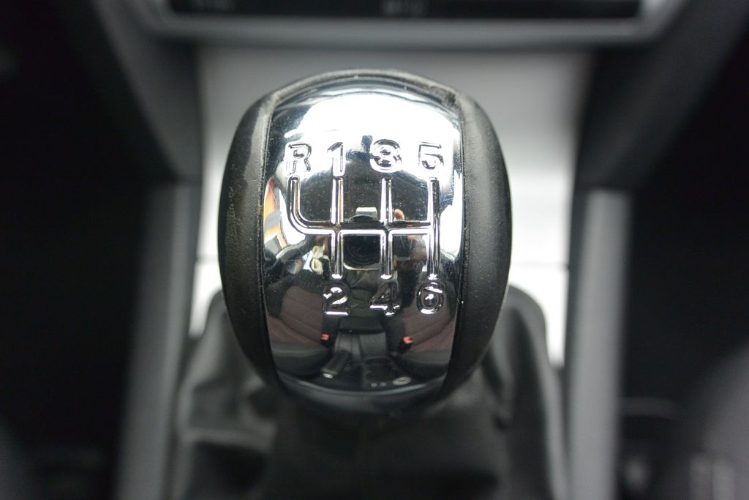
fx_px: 624
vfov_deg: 43.6
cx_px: 374
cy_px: 250
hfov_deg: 61.9
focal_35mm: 30
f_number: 3.5
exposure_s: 1/125
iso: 220
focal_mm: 11.4
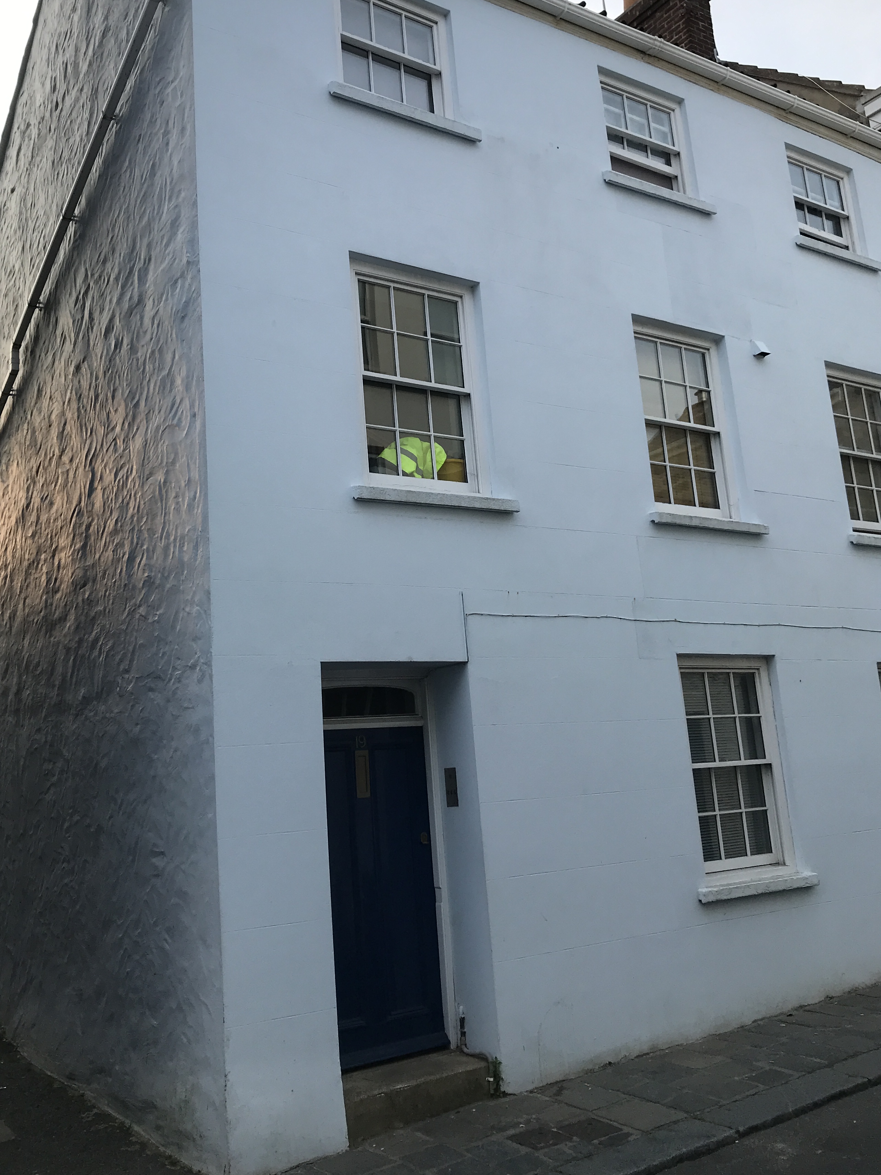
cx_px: 398
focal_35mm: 33
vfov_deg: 55.2
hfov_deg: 42.9
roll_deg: +4.7
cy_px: 513
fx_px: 1120
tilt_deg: +16.2
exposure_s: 1/731
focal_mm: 3.99
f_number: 1.8
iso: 20
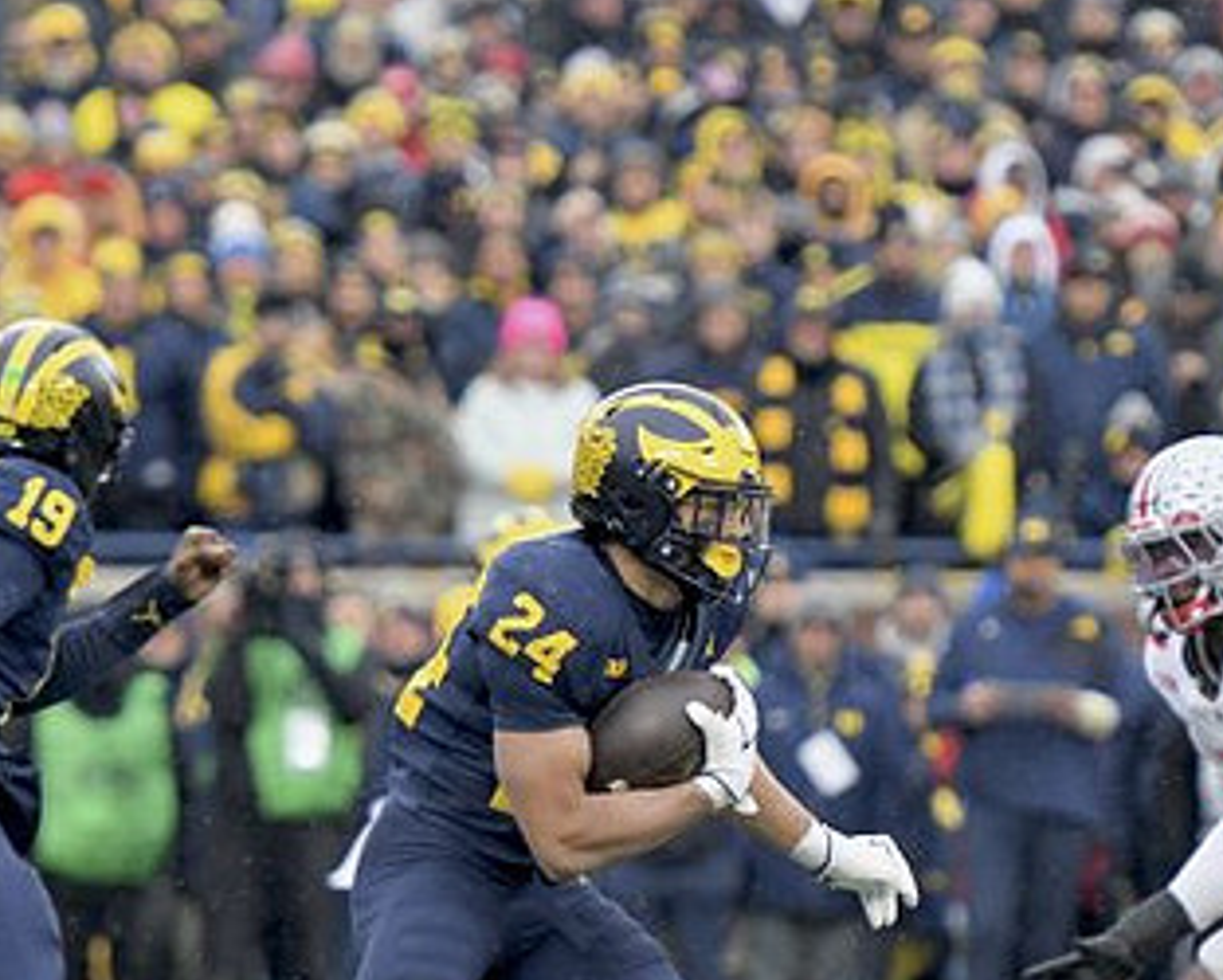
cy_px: 737
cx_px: 631
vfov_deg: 3.5
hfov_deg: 4.4
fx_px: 16081
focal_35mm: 444
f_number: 2.8
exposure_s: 1/1000
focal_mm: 170
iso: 800
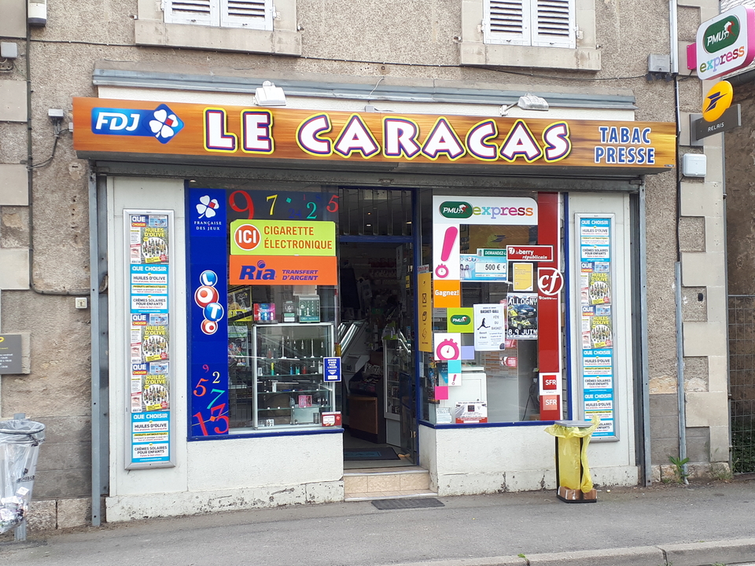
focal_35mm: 27
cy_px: 283
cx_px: 378
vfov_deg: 51.4
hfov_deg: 65.3
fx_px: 589
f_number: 1.9
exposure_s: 1/427
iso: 40
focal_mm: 3.6
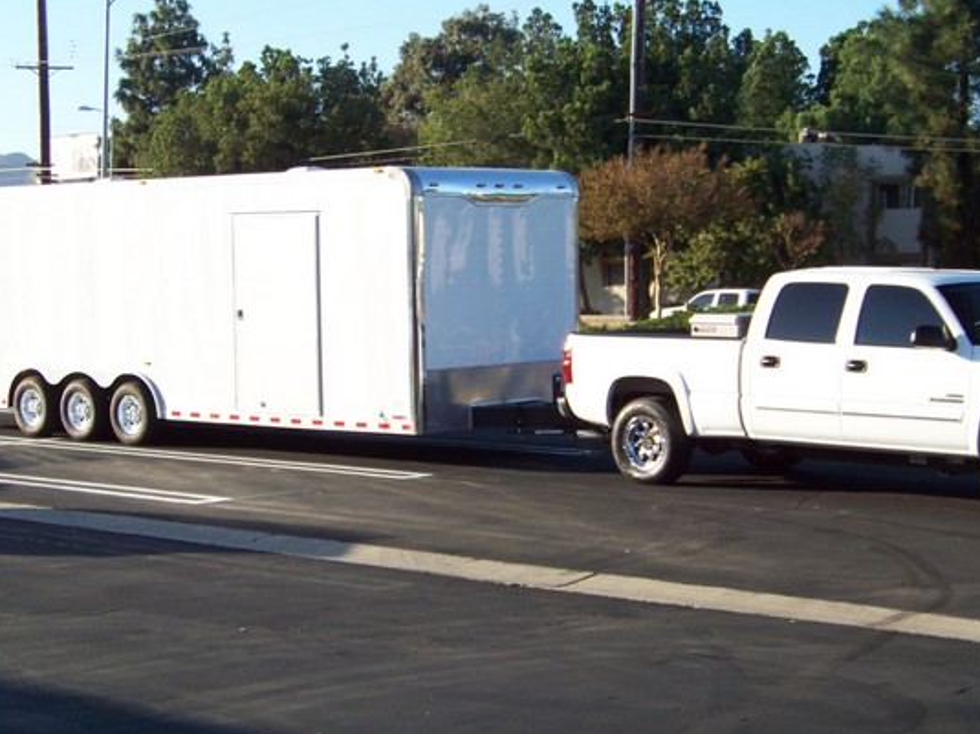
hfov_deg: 27.0
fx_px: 2038
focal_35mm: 72
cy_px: 389
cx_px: 546
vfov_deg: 20.4
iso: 72
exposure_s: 1/500
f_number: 3.2
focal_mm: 9.36
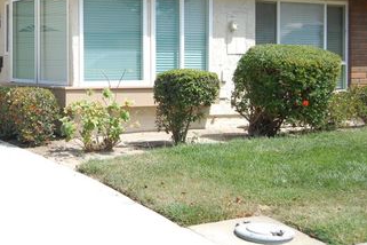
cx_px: 83
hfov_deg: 28.3
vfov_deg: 19.3
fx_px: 714
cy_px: 58
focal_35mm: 70
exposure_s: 1/320
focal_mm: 30
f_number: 9
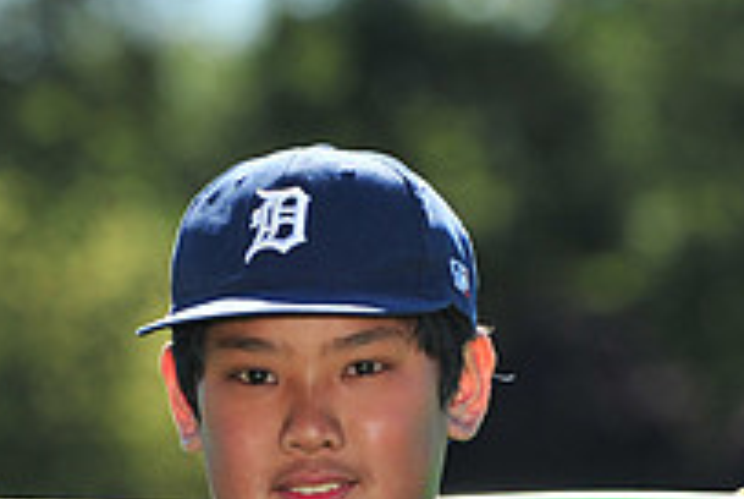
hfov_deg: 4.1
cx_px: 279
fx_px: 10328
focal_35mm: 499
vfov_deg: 2.8
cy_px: 594
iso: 320
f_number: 5
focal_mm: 175
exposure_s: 1/1600
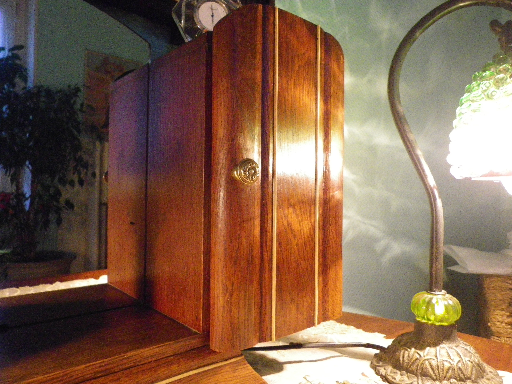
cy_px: 192
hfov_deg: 63.4
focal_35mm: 28
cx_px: 256
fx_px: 414
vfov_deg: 49.7
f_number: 2.6
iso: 800
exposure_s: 1/30
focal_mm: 4.9
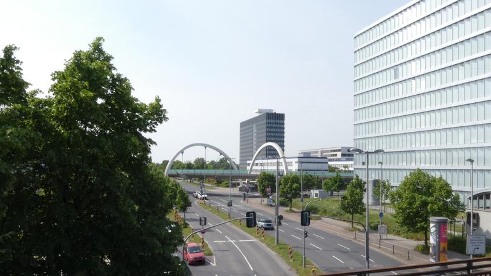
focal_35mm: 28
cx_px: 268
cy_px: 162
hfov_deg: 67.8
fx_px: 364
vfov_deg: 41.3
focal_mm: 3.6
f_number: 8
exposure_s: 1/160
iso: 80
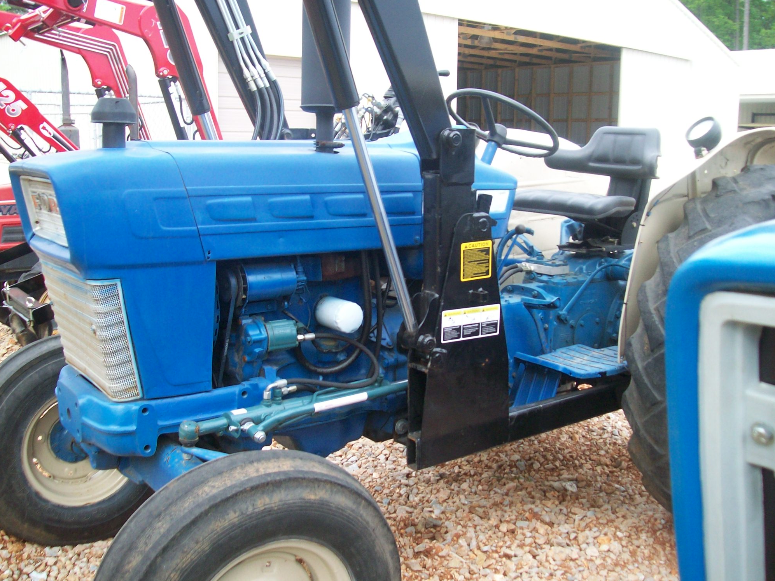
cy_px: 298
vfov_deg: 38.7
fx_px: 828
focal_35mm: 37
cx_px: 394
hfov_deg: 50.1
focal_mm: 6
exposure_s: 1/107
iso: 80
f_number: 2.7
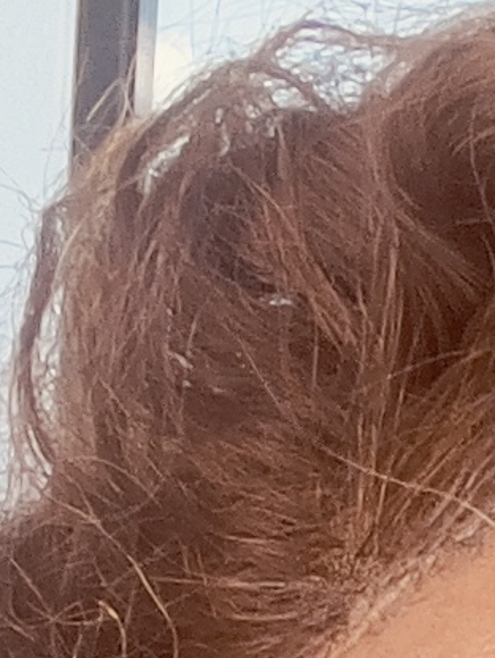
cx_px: 763
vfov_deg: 7.7
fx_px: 4245
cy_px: 1977
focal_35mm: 223
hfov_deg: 6.6
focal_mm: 2.71
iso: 40
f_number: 2.2
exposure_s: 1/121
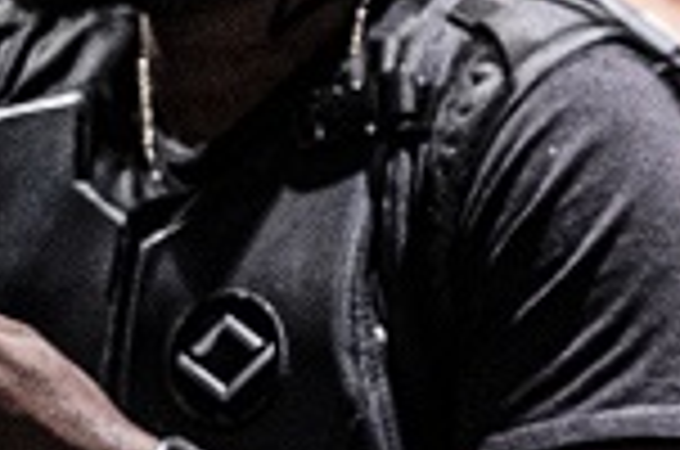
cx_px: 2207
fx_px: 13138
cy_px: -155
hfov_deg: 2.9
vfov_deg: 2.0
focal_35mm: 697
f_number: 3.5
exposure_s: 1/125
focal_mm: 105
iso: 1600
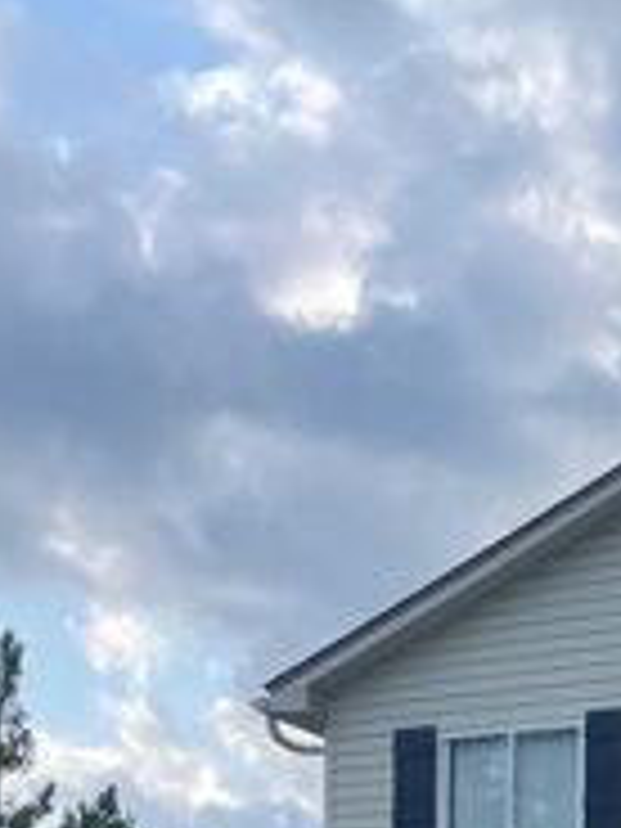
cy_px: 1456
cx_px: 706
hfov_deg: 15.3
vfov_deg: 17.3
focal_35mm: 94
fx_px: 2248
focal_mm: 4.2
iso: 32
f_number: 1.6
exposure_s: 1/963
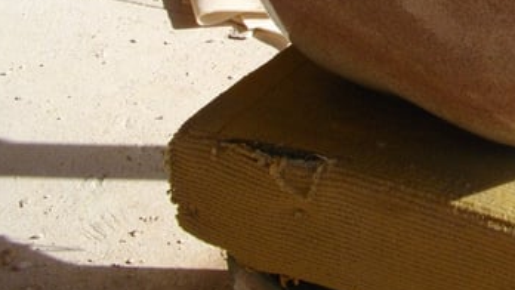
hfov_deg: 25.9
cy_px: -105
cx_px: 530
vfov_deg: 14.9
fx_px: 1052
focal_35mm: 77
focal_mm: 5.7
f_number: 5.5
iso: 100
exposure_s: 1/320
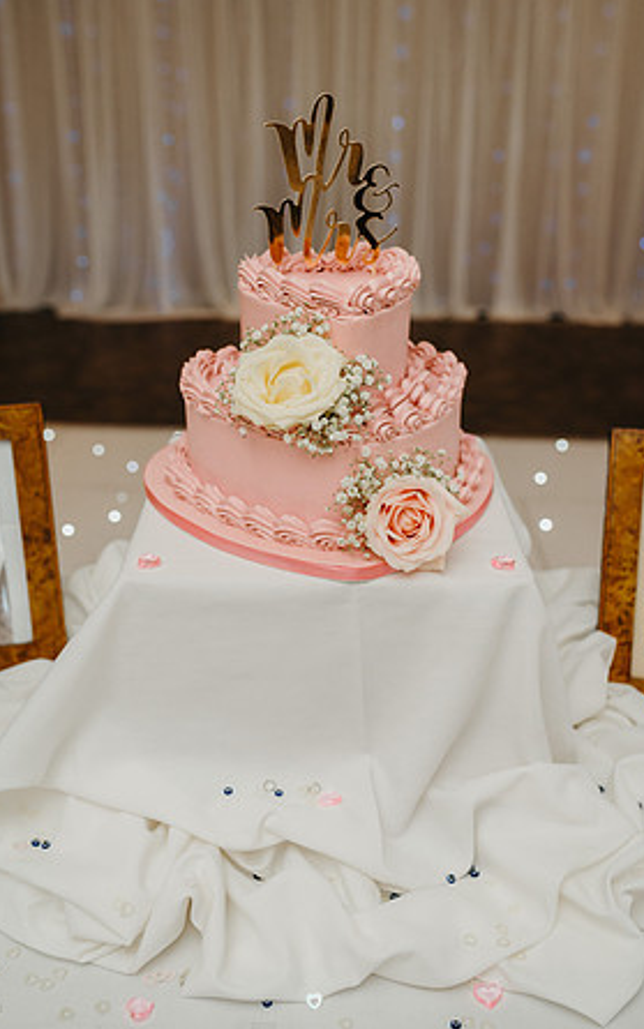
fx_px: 1010
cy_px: 517
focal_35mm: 36
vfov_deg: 54.0
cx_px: 319
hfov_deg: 35.4
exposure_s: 1/160
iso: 800
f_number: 2.8
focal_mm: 35
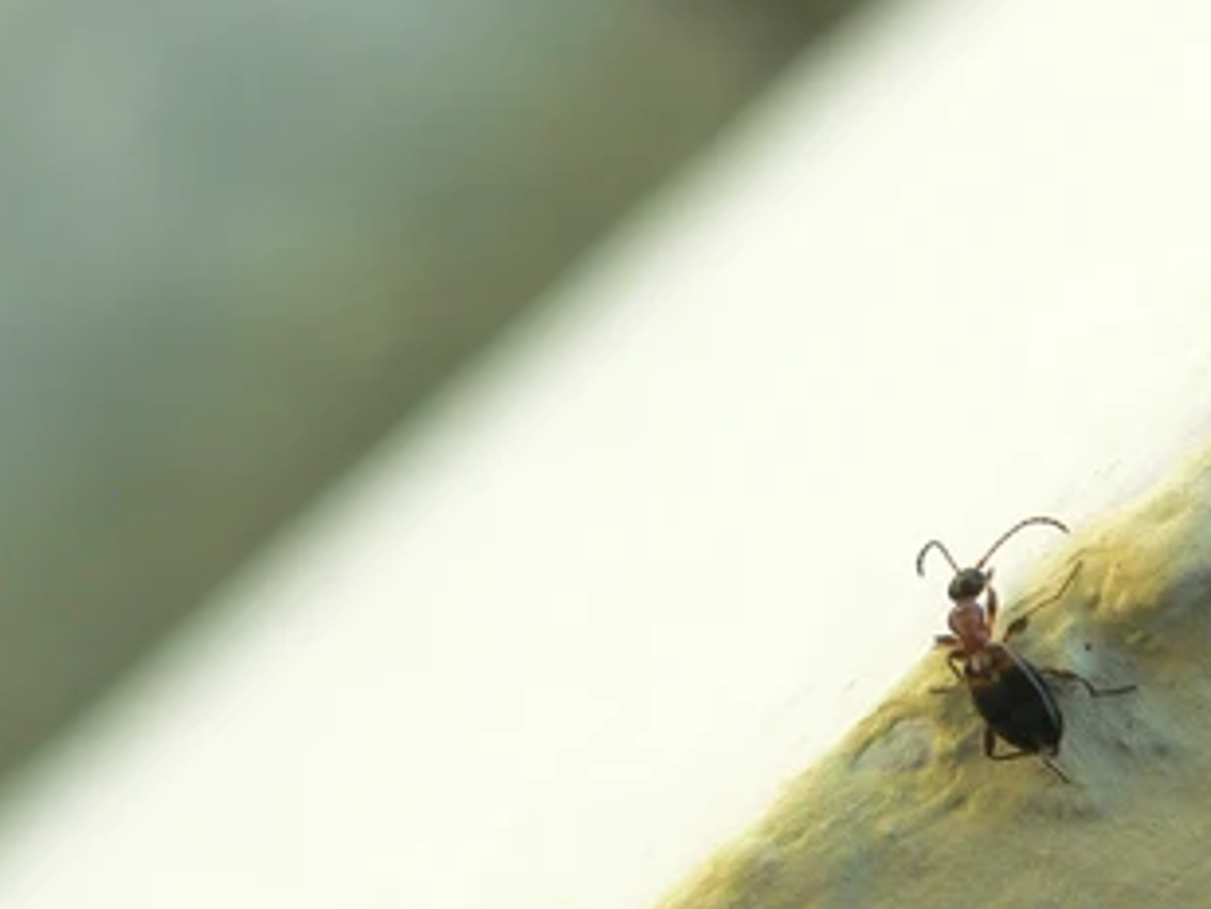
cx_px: 964
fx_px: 5075
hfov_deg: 13.5
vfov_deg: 10.2
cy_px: 623
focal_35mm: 145
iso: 100
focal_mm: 11.6
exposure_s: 1/80
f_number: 4
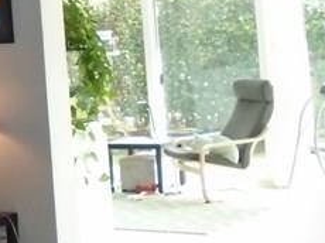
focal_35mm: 116
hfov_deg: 15.9
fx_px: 1088
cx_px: -124
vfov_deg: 12.6
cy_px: 8
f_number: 3.2
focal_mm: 4.6
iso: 400
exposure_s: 1/125
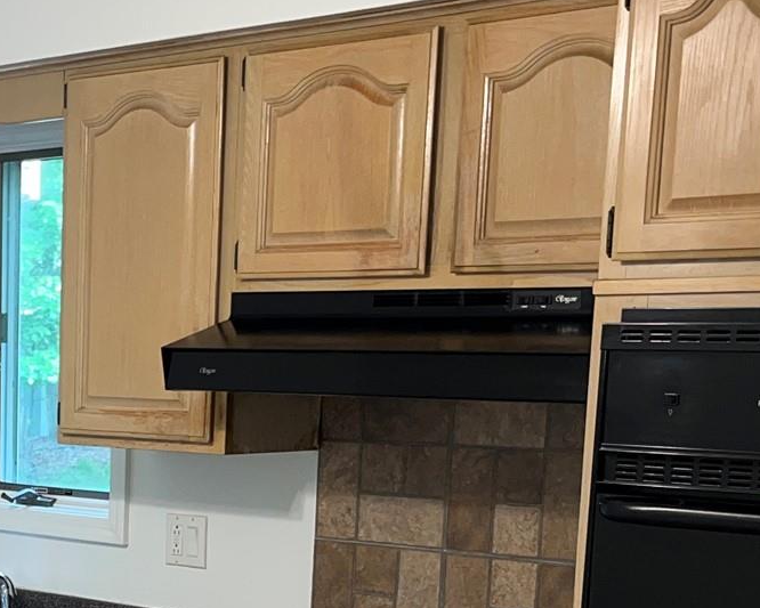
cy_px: 650
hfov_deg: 23.4
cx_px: -13
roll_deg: -0.3
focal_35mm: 78
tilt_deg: -11.0
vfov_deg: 19.0
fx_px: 1755
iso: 50
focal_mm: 5.1
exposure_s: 1/19
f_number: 1.6
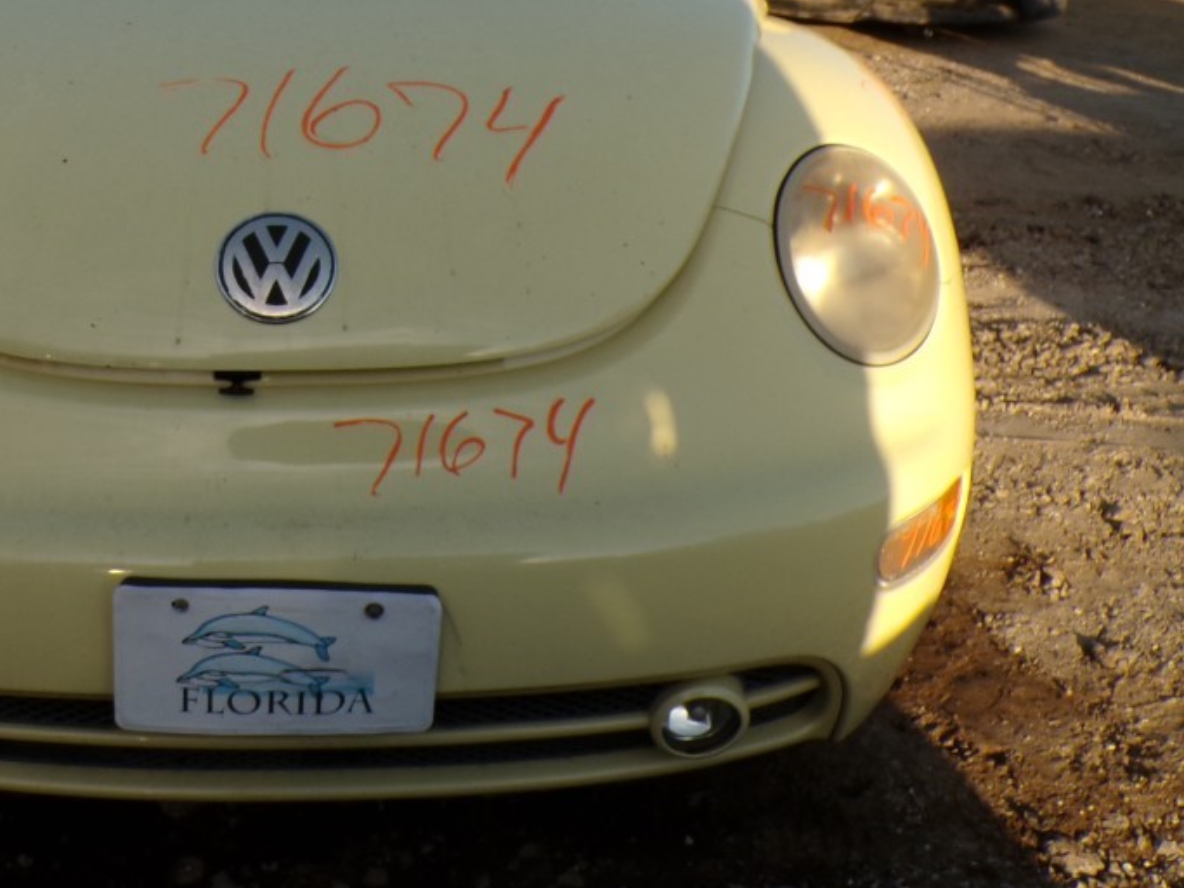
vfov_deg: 31.3
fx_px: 1539
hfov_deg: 41.0
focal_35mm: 45
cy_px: 165
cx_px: 307
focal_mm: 4.3
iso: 100
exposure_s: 1/400
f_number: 4.4
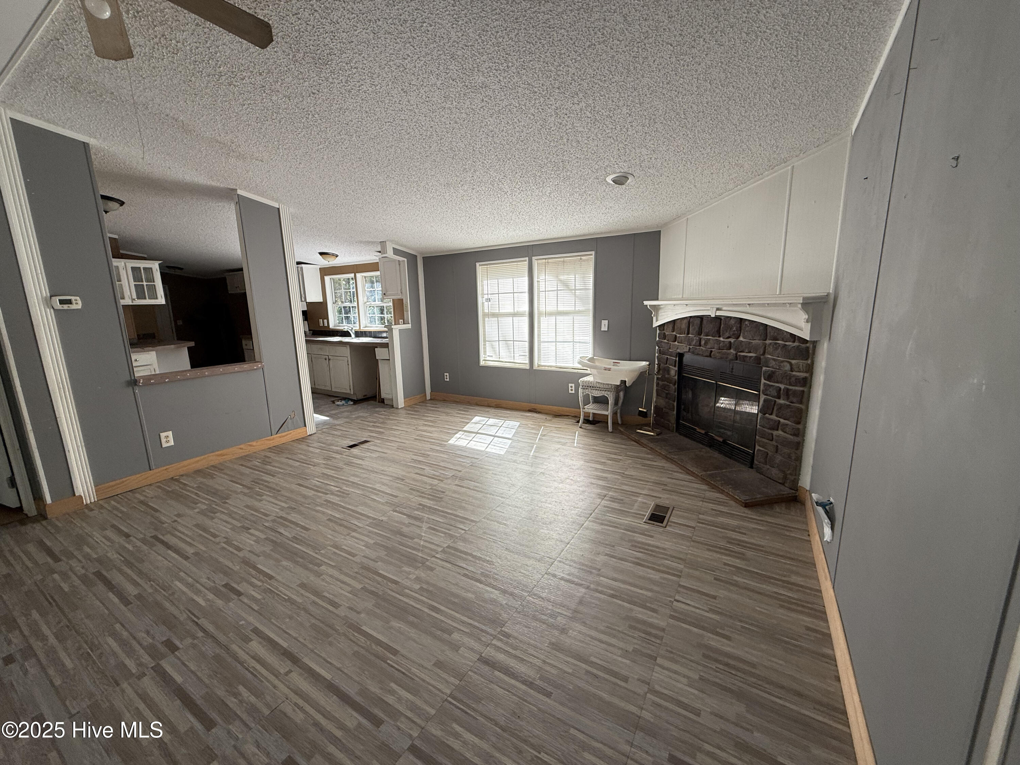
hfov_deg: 102.1
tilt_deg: -10.8
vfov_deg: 85.7
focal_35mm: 14
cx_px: 510
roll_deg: +0.7
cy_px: 382
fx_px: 413
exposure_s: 1/99
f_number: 2.2
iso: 64
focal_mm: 2.22
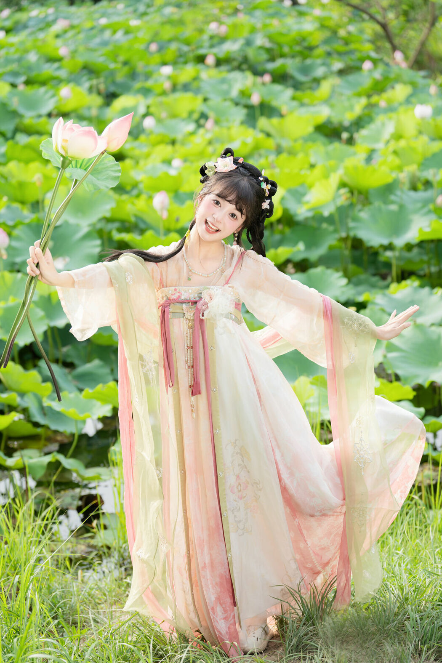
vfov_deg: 28.8
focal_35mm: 70
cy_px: 332
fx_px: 1289
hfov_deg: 19.5
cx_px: 221
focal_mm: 70
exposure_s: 1/500
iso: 320
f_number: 3.2
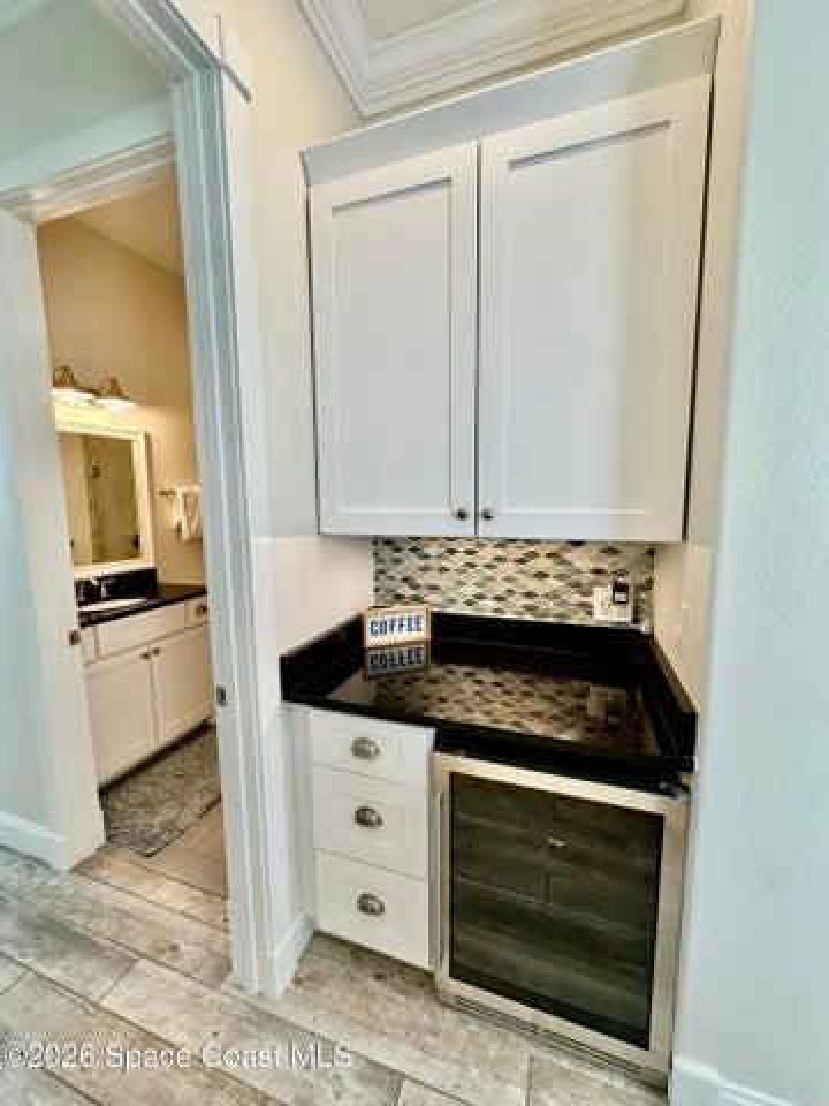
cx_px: 414
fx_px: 447
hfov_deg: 85.7
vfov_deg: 102.1
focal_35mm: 14
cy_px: 553
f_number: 2.2
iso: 160
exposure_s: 1/120
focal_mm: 2.22
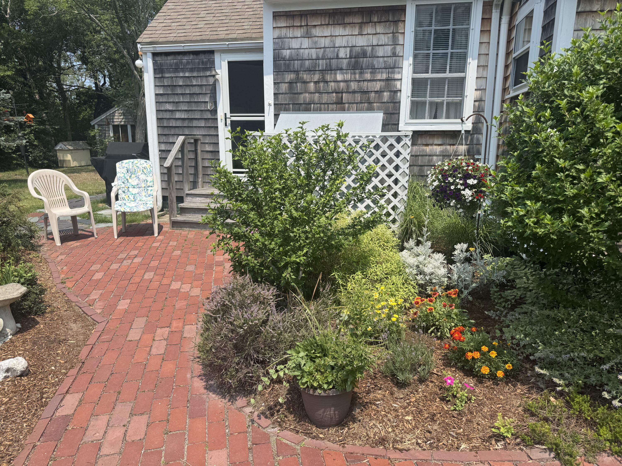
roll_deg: +0.0
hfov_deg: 71.6
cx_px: 311
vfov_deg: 56.8
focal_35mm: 24
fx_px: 431
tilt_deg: -14.0
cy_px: 233
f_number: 1.78
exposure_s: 1/3597
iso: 80
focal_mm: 6.76
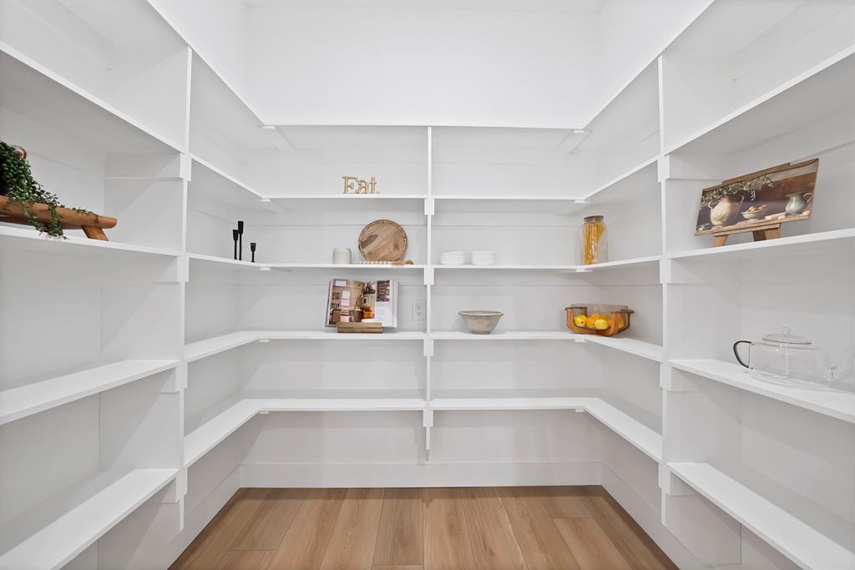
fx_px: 285
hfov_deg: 112.6
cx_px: 428
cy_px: 285
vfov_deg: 90.0
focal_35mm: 12
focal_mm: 12
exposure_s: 1/4
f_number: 9
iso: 640
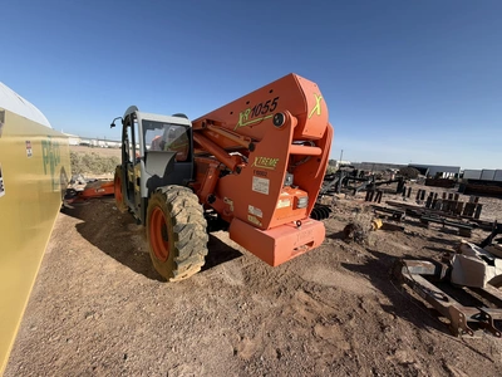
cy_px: 188
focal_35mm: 14
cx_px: 251
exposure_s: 1/779
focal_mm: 2.22
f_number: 2.2
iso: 20
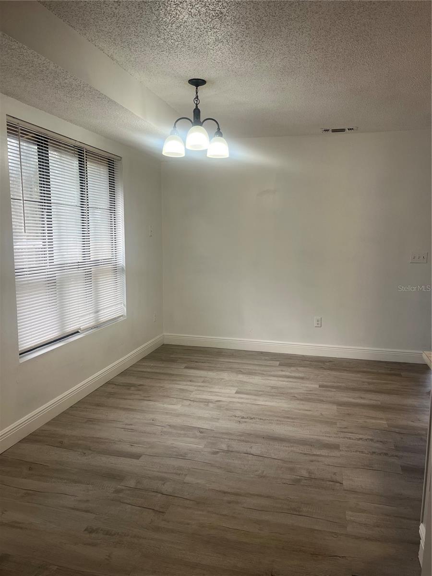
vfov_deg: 67.3
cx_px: 216
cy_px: 288
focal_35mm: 26
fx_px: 433
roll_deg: -0.2
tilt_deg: -8.3
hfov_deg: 53.1
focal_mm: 5.1
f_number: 1.6
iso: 80
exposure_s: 1/120
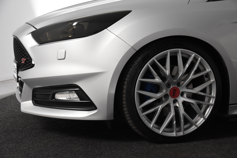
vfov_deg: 23.8
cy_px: 79
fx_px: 375
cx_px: 118
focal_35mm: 57
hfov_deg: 35.1
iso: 1600
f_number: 5.6
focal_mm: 38
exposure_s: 1/125
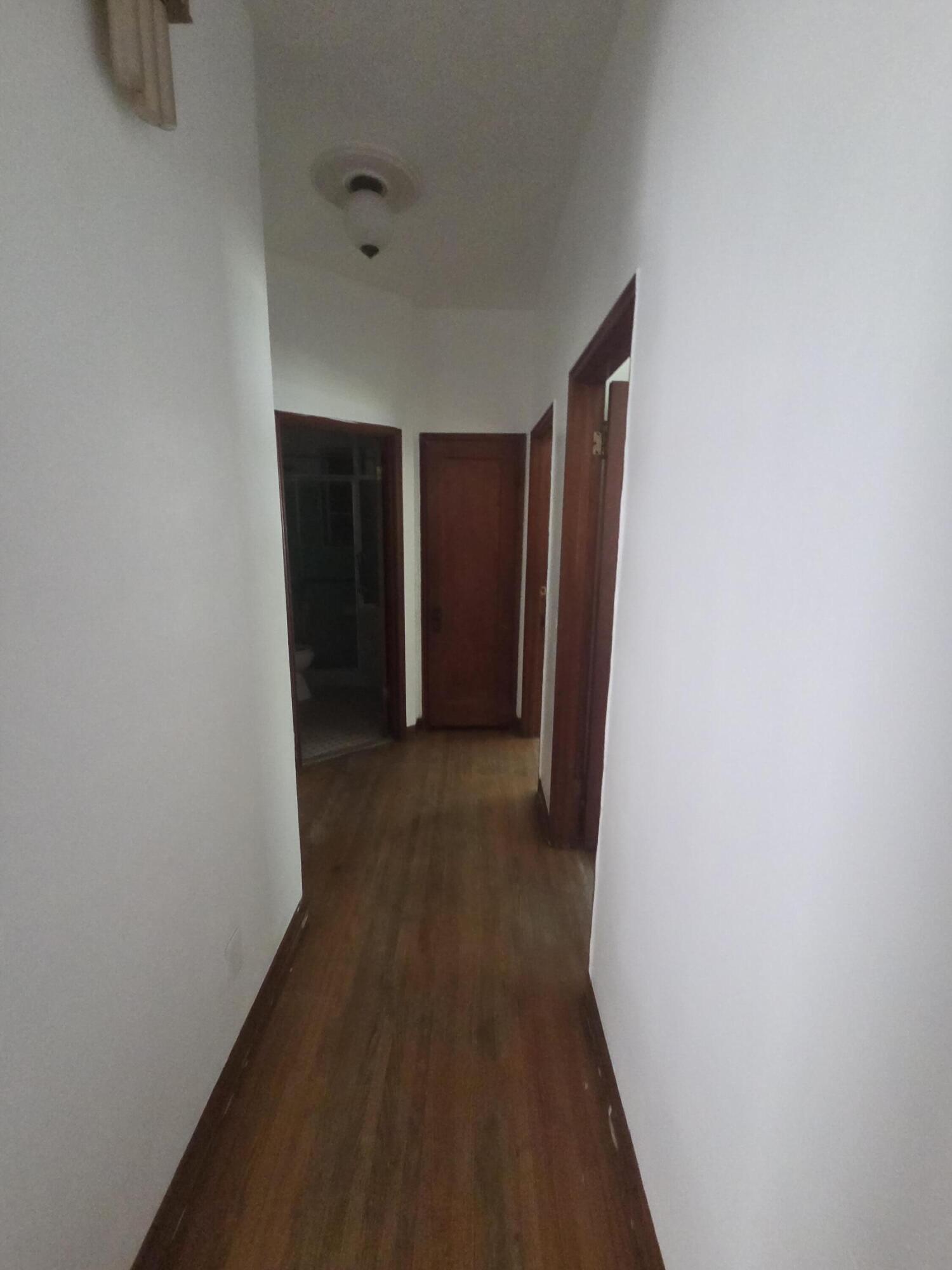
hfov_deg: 89.9
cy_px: 635
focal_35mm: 13
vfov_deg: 106.2
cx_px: 476
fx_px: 477
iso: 640
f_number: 2.2
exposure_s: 1/60
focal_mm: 2.2
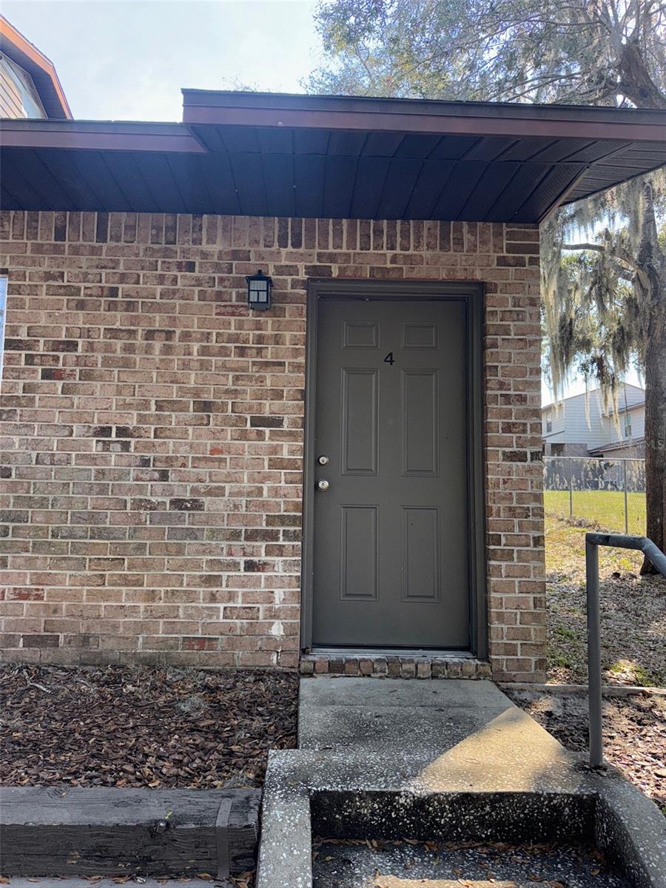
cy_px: 444
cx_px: 333
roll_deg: -0.3
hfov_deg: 56.8
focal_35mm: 24
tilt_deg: +7.6
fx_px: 616
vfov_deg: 71.6
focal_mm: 6.76
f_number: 1.78
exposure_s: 1/1261
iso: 50
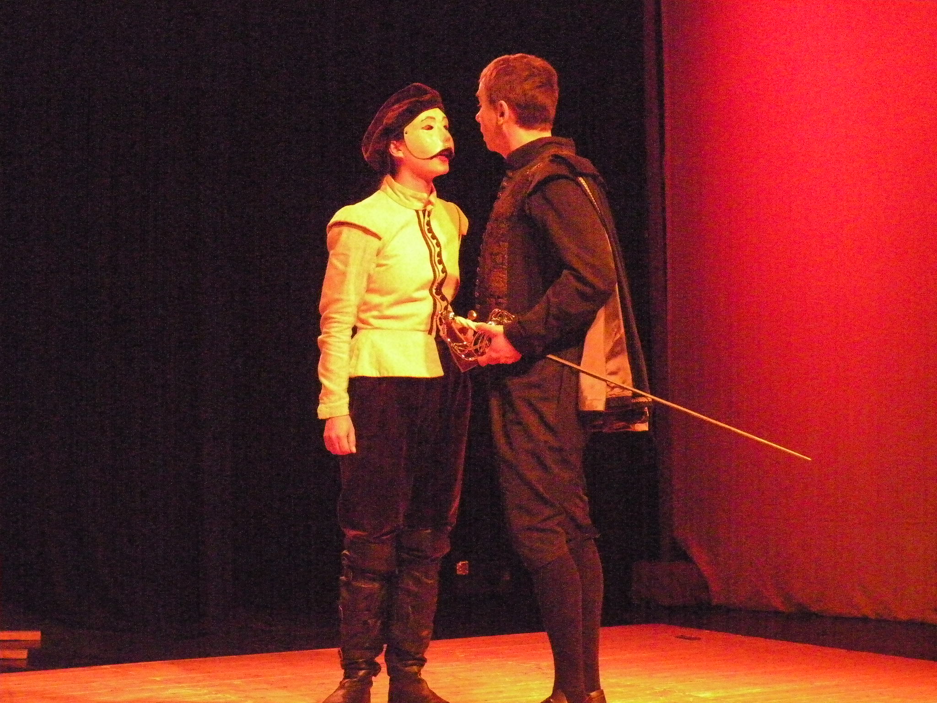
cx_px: 468
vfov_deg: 17.6
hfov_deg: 23.3
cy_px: 352
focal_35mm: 84
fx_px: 2274
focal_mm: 14.9
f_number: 4
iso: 2000
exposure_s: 1/100
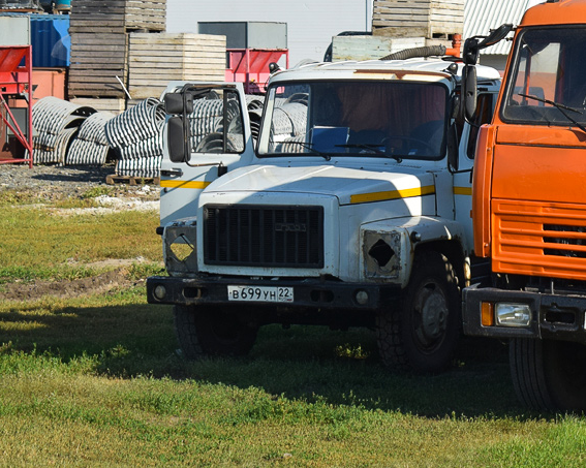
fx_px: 2843
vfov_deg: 9.4
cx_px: 616
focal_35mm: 164
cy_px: 94
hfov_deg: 11.6
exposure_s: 1/800
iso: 200
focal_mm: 55
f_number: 6.3
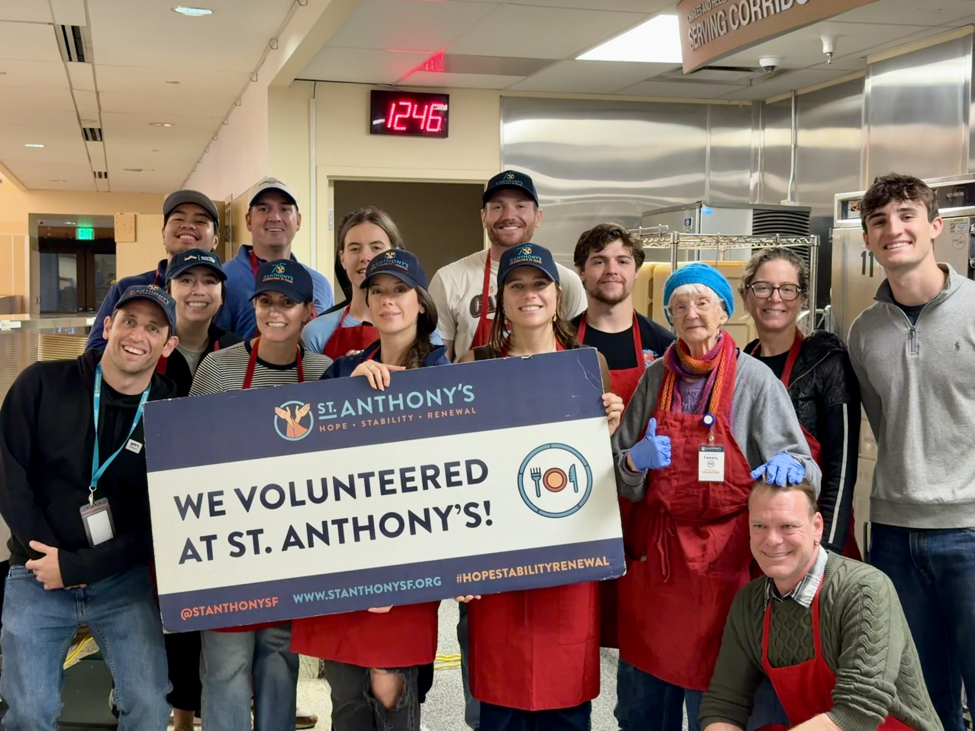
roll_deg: +0.4
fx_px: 1352
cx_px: 488
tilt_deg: -4.1
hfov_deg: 39.7
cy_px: 366
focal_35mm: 48
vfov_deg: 30.3
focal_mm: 6.76
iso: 250
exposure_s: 1/40
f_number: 1.78
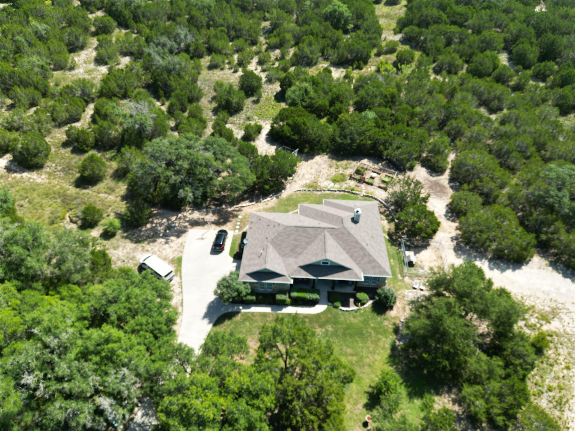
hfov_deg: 71.6
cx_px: 288
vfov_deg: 56.8
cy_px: 216
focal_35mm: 24
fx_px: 399
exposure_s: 1/1600
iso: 140
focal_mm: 6.72
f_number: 1.7
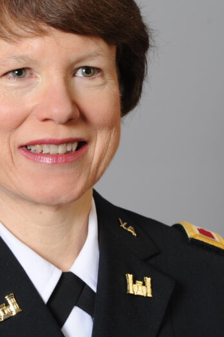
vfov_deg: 8.8
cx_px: 51
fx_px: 2177
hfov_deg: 5.9
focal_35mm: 233
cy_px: 192
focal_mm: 105
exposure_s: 1/125
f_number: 8
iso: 200
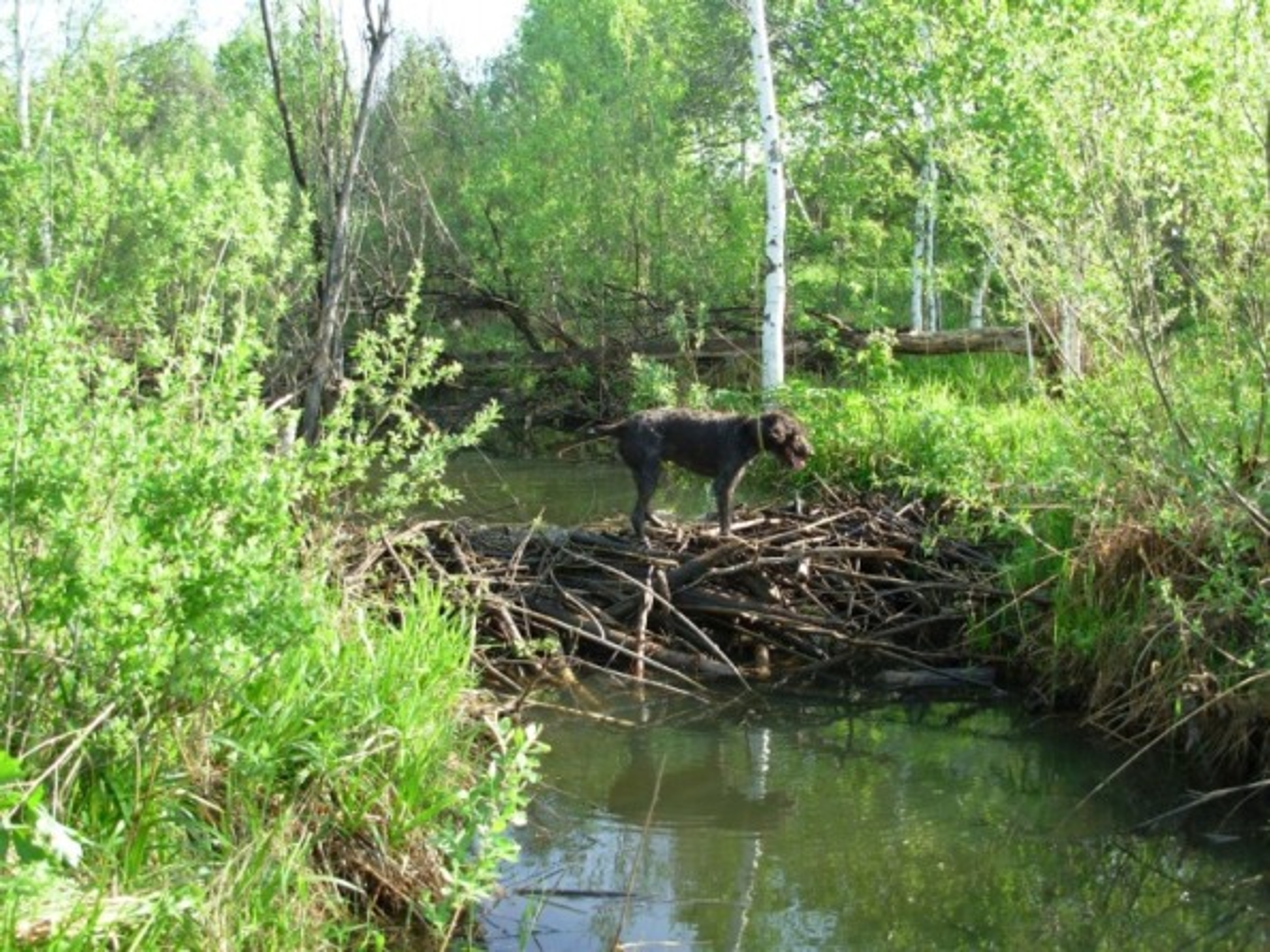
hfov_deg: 49.0
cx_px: 635
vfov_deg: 37.7
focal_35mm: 38
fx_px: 1394
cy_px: 476
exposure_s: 1/161
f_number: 2.9
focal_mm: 6.3
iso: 50
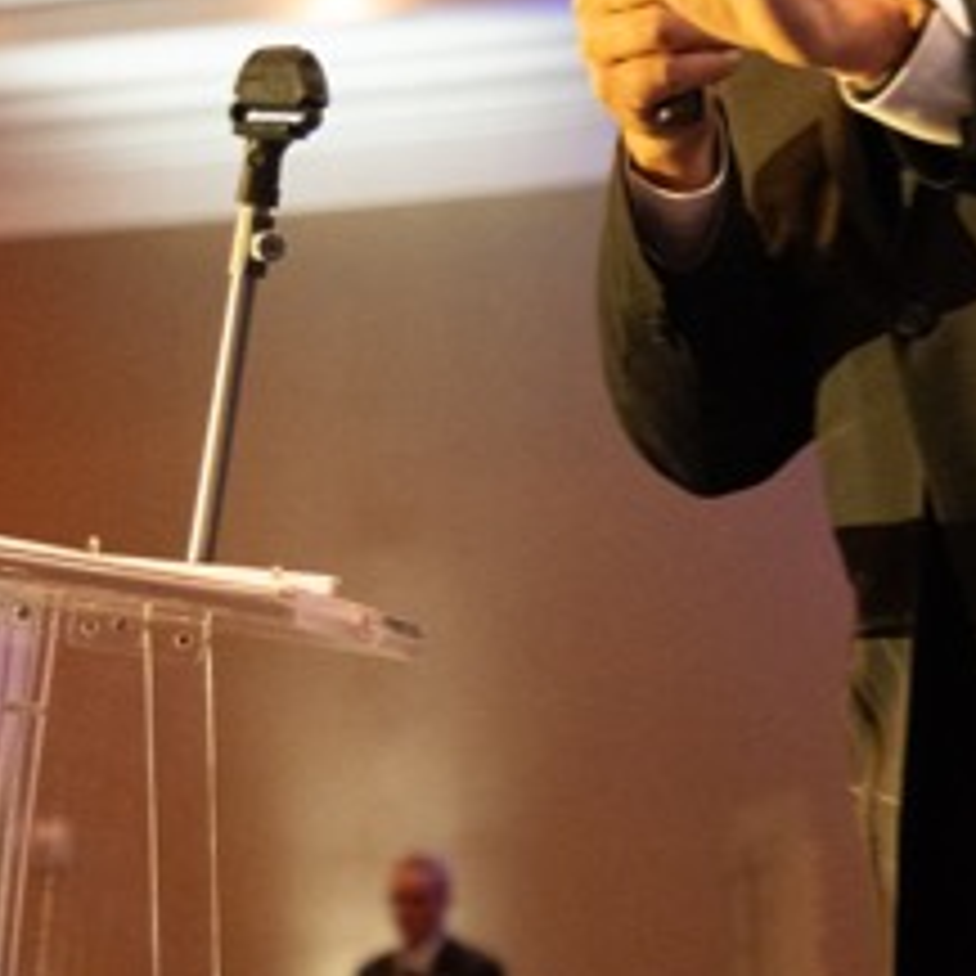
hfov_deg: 7.4
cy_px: 243
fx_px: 7496
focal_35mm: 235
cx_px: 965
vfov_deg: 7.4
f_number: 3.2
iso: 6400
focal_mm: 50
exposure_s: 1/100
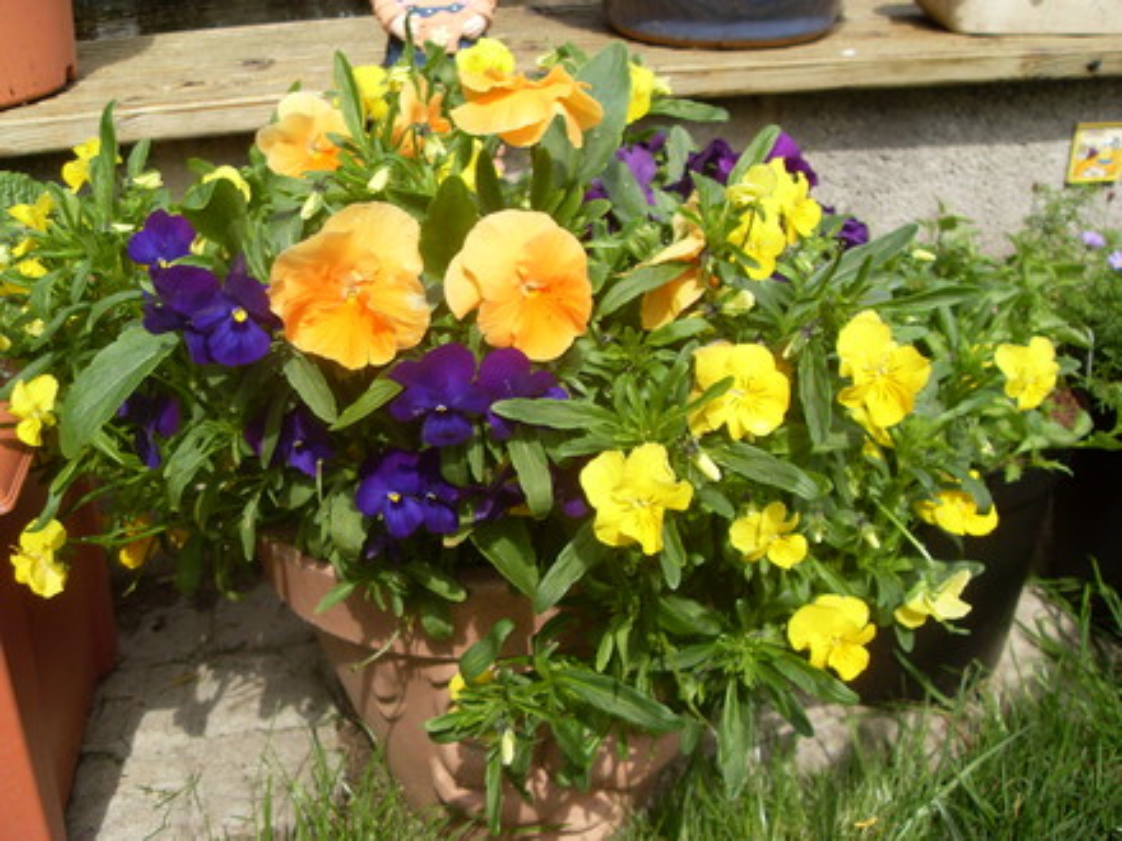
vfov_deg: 40.7
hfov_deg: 52.6
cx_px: 561
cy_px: 420
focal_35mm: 35
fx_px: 1134
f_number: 7
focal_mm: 6.3
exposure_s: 1/125
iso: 80
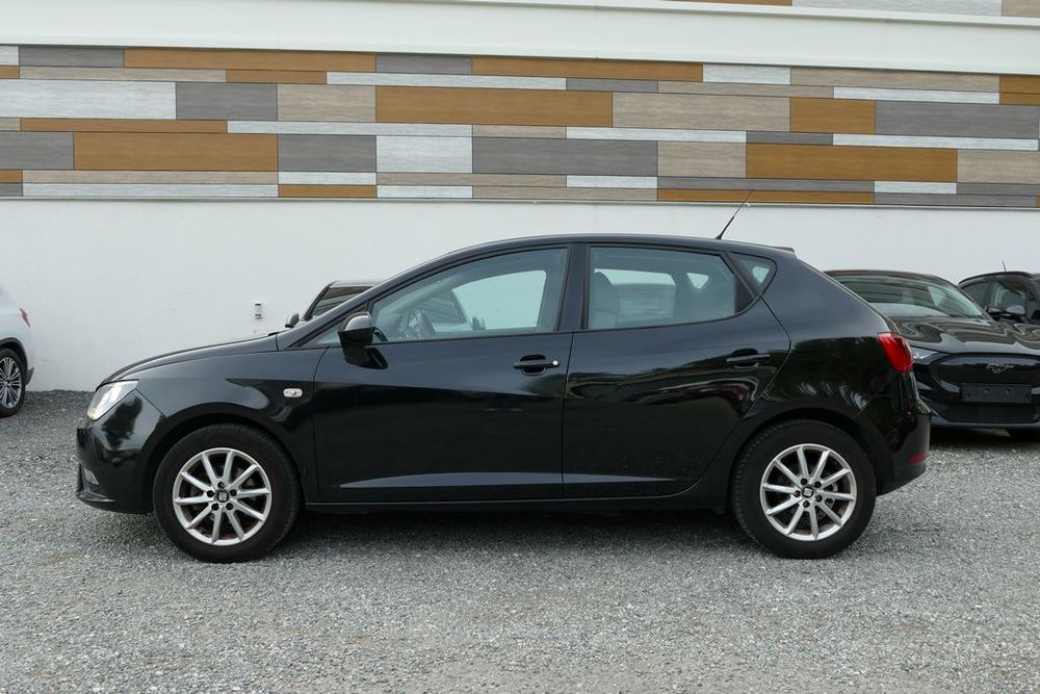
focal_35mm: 31
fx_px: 896
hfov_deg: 60.3
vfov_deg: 42.3
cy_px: 347
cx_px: 520
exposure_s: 1/250
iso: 125
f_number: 3
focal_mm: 11.35
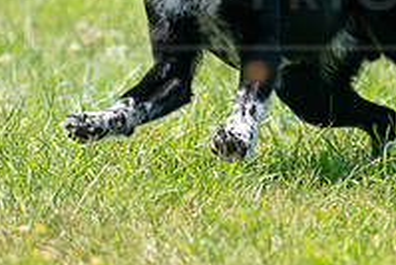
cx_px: 215
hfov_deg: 3.5
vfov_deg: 2.4
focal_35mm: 584
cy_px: 19
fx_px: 6428
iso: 1000
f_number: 5.6
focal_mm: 200
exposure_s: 1/4000
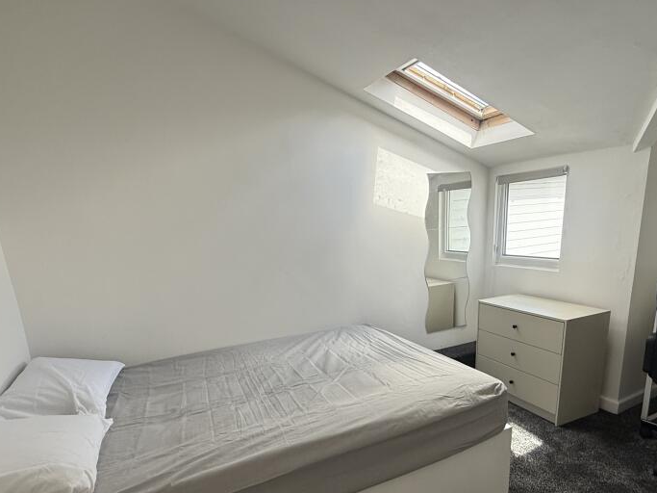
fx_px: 399
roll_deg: +4.1
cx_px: 341
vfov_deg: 62.1
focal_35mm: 21
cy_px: 324
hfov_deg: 79.0
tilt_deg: -13.4
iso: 64
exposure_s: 1/171
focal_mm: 2.22
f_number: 2.2
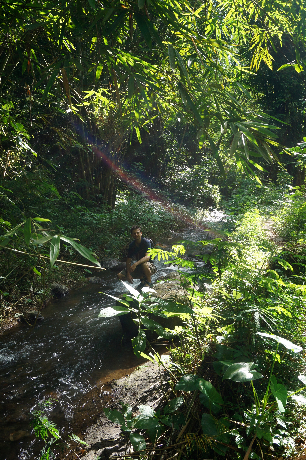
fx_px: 479
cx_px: 153
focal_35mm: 38
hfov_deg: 35.4
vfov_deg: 51.3
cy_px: 230
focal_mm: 25
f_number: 9
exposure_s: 1/80
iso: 200
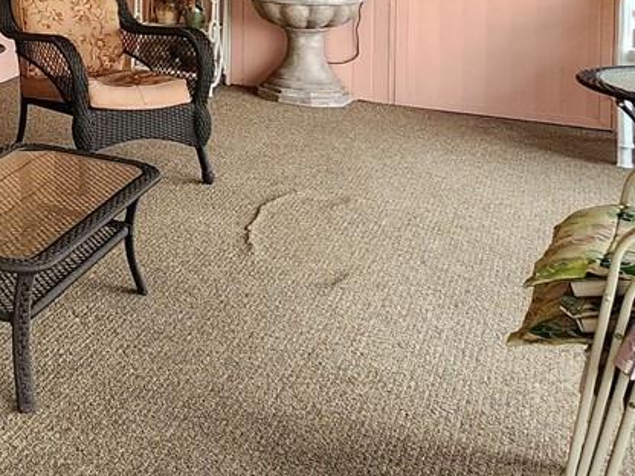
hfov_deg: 28.9
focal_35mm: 50
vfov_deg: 26.0
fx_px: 917
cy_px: -93
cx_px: -244
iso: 200
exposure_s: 1/60
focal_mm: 2.2
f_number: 2.2
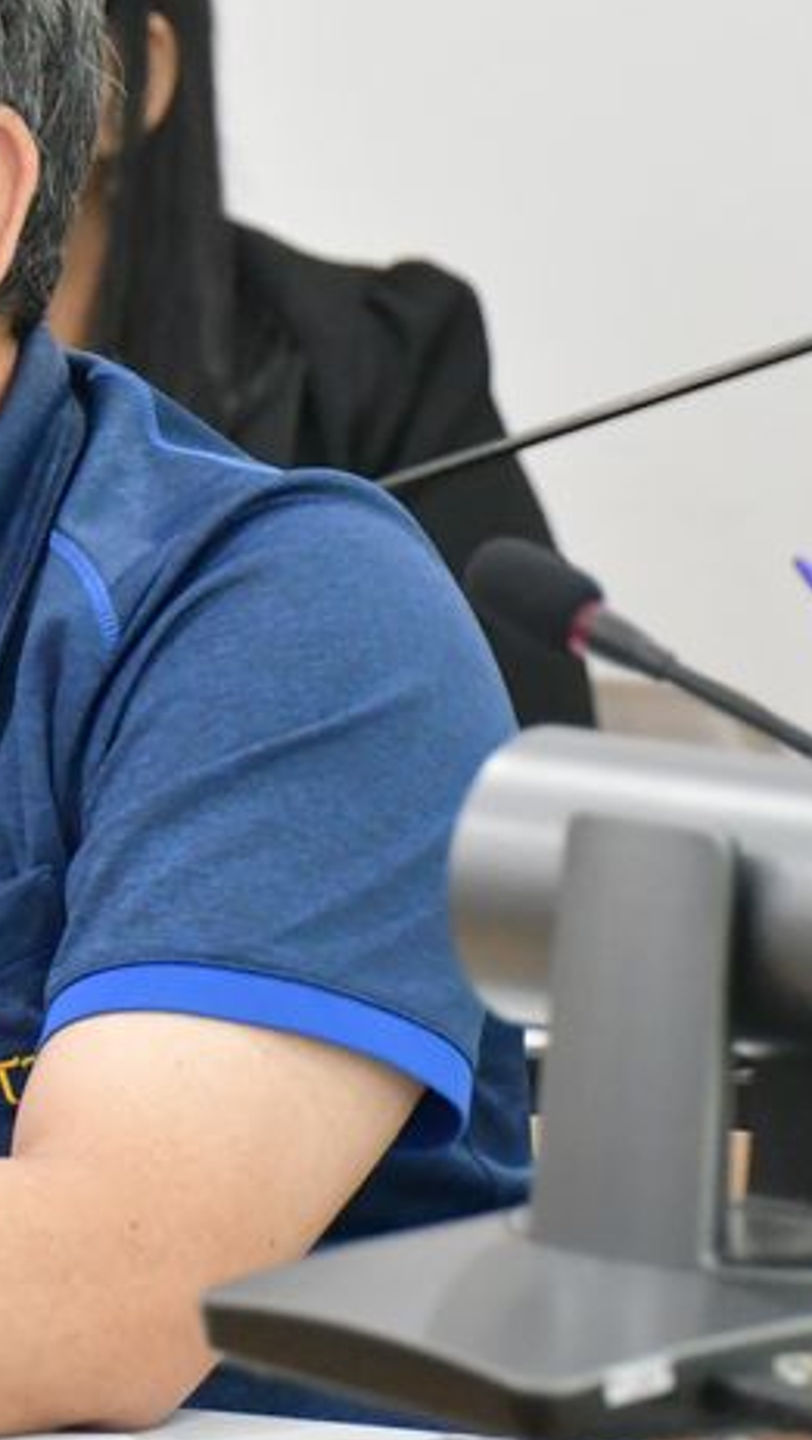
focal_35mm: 382
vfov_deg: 5.6
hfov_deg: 3.2
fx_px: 14598
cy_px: 580
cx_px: -348
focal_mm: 110
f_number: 5.6
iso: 8000
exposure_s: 1/125
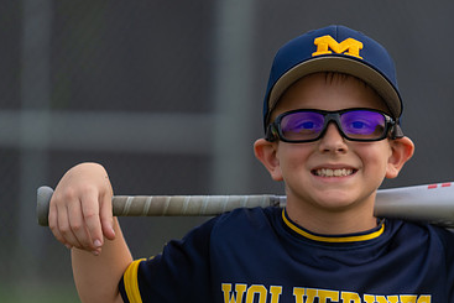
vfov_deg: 4.4
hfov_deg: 6.5
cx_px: 351
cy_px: 238
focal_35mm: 316
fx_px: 3986
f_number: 2.8
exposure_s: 1/320
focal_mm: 200
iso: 250
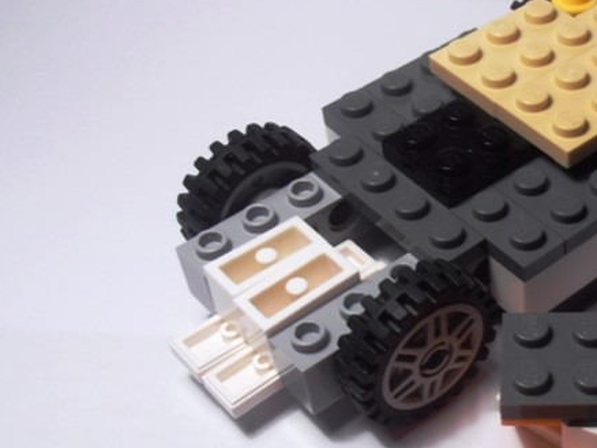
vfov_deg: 19.3
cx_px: 605
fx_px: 1311
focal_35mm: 76
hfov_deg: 24.4
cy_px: 321
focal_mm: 6.61
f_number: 3.9
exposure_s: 1/50
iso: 80
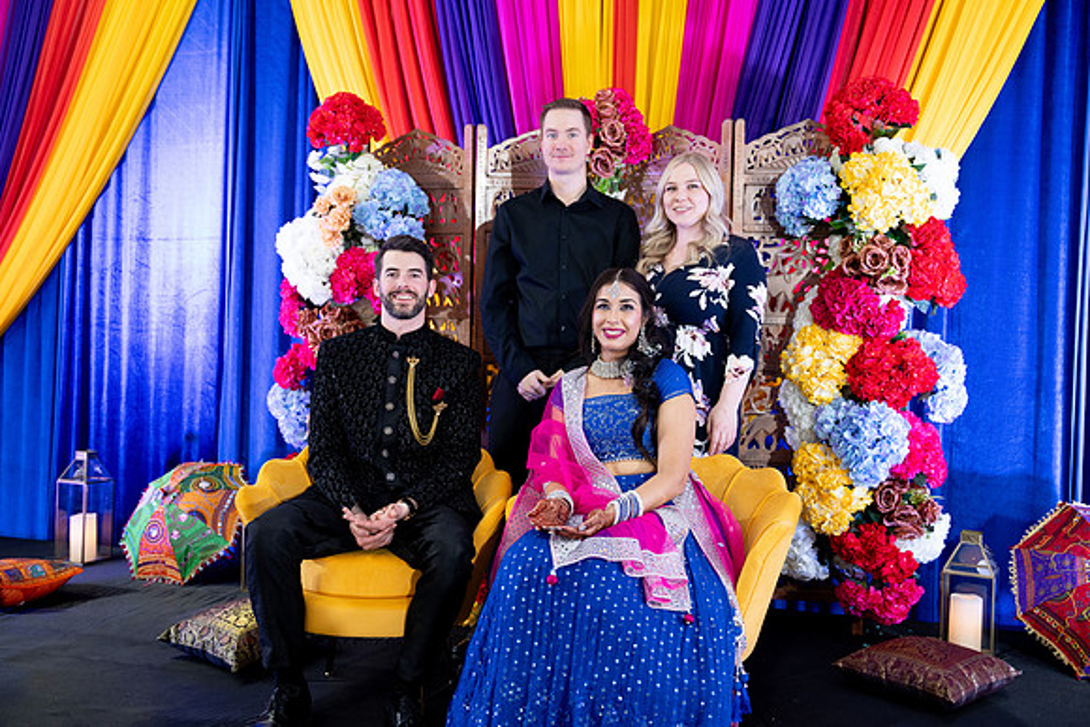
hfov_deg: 55.8
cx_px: 545
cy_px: 364
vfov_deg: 38.9
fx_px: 1030
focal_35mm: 34
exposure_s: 1/125
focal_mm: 34
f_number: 2.8
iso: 1250
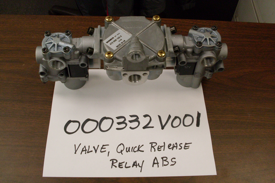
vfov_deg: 33.4
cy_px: 87
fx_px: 306
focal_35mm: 40
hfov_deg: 48.5
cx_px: 137
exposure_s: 1/60
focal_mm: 6.3
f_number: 2.8
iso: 100
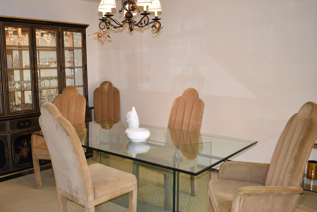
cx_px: 128
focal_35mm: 34
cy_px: 106
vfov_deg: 38.9
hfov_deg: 55.4
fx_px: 299
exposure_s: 1/40
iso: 400
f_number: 4
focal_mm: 18
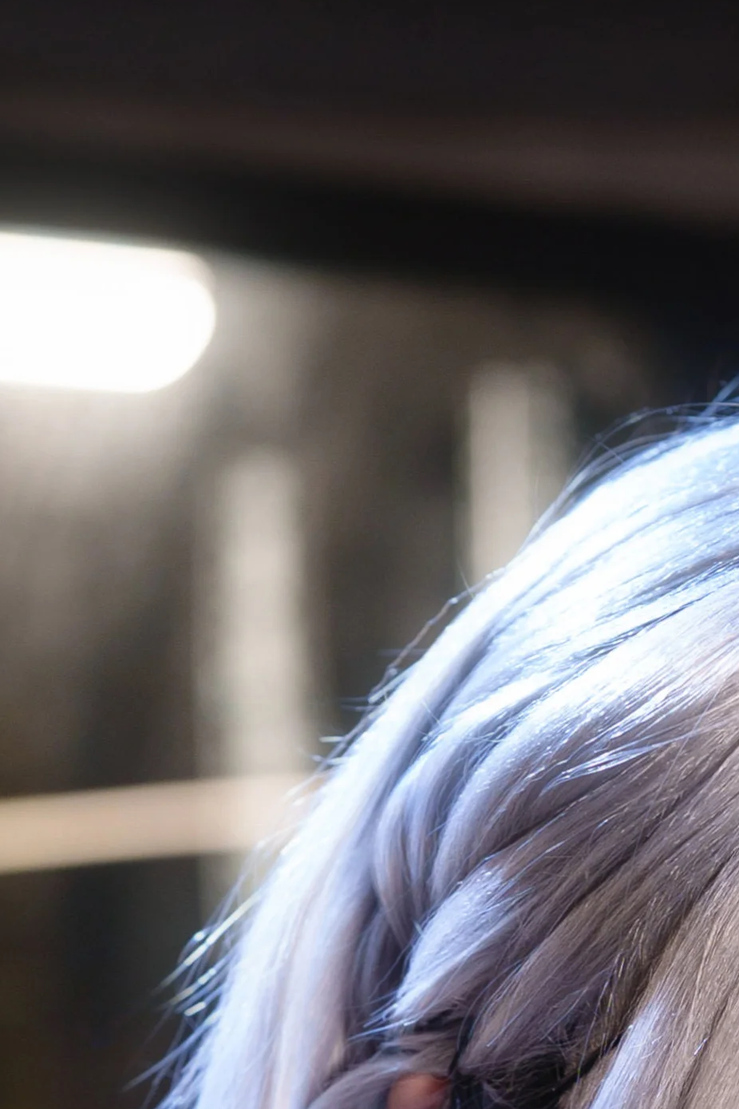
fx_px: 7543
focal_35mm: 245
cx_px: 802
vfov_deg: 8.1
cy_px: 1902
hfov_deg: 5.6
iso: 320
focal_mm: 50
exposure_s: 1/60
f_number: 2.8
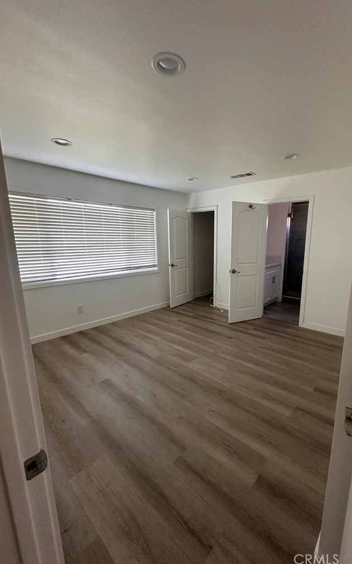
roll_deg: -1.0
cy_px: 282
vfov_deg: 101.5
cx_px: 206
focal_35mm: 15
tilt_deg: -9.8
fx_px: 230
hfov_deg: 74.2
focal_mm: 2.22
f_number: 2.2
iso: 320
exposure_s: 1/81
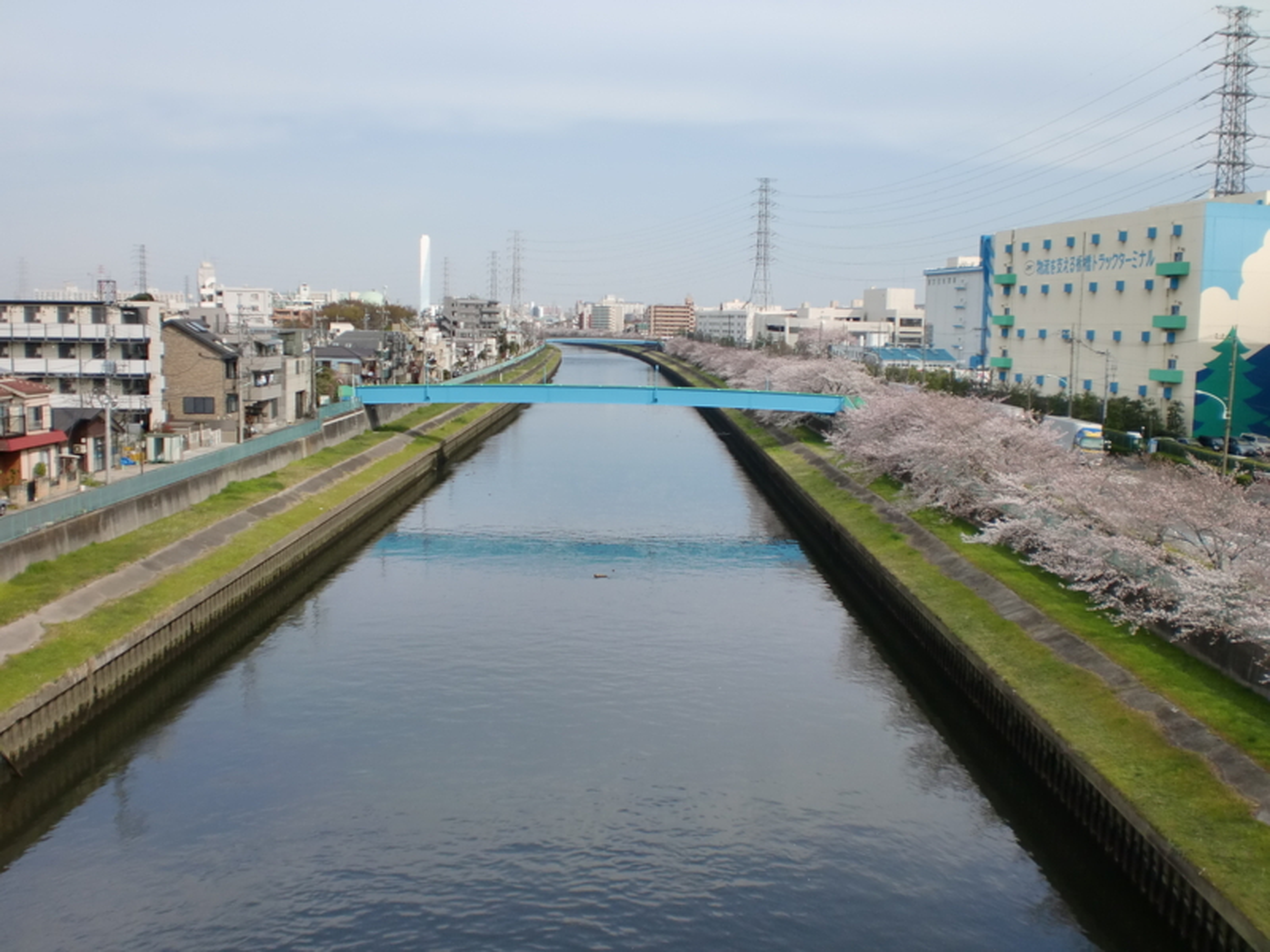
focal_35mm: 35
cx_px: 635
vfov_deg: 40.7
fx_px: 1284
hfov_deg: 52.6
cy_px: 476
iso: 64
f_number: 3.1
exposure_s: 1/800
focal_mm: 6.3
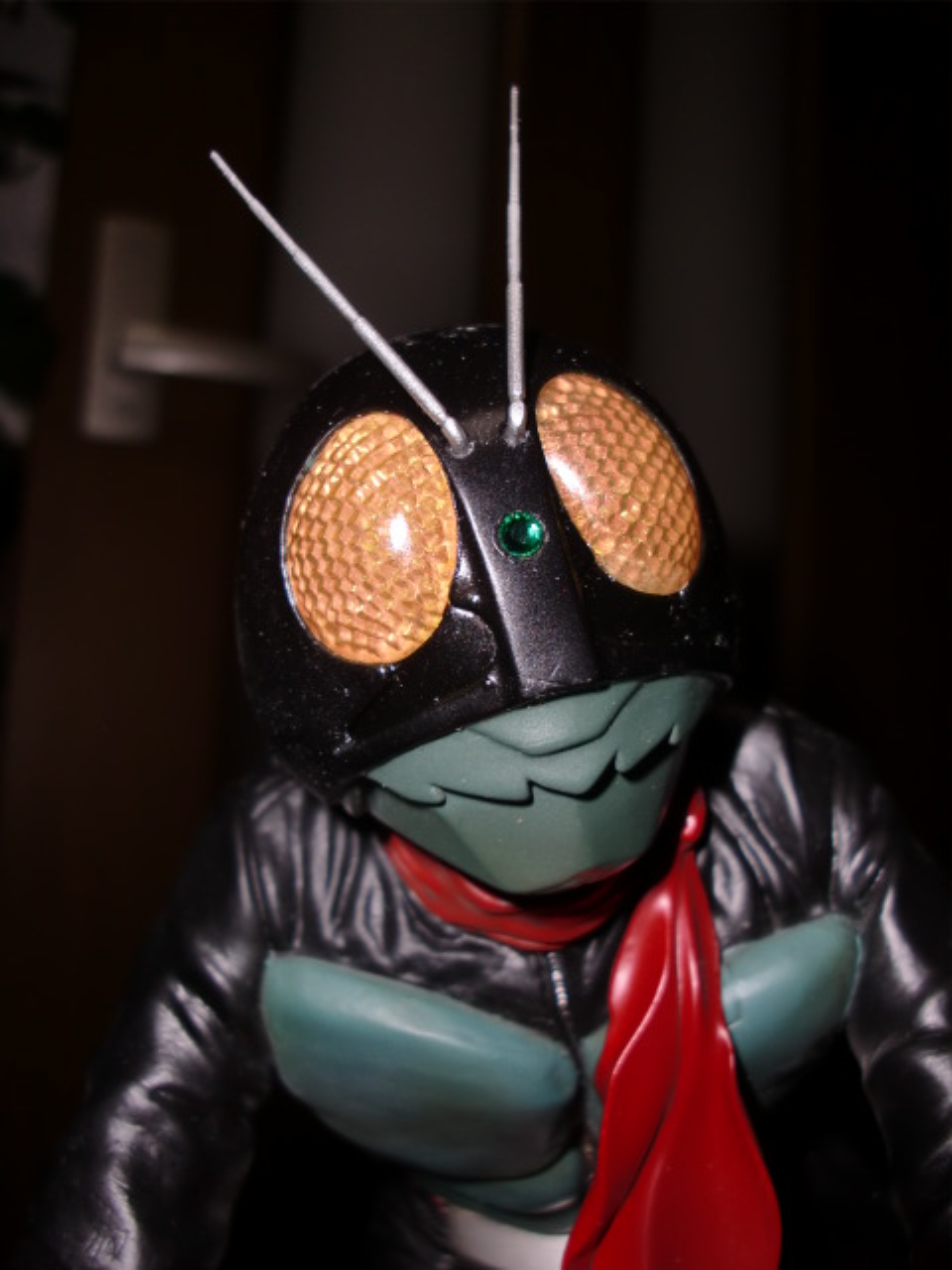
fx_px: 1320
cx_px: 476
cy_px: 635
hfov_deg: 39.7
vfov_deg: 51.4
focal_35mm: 36
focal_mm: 6.3
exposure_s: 1/30
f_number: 7.9
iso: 64
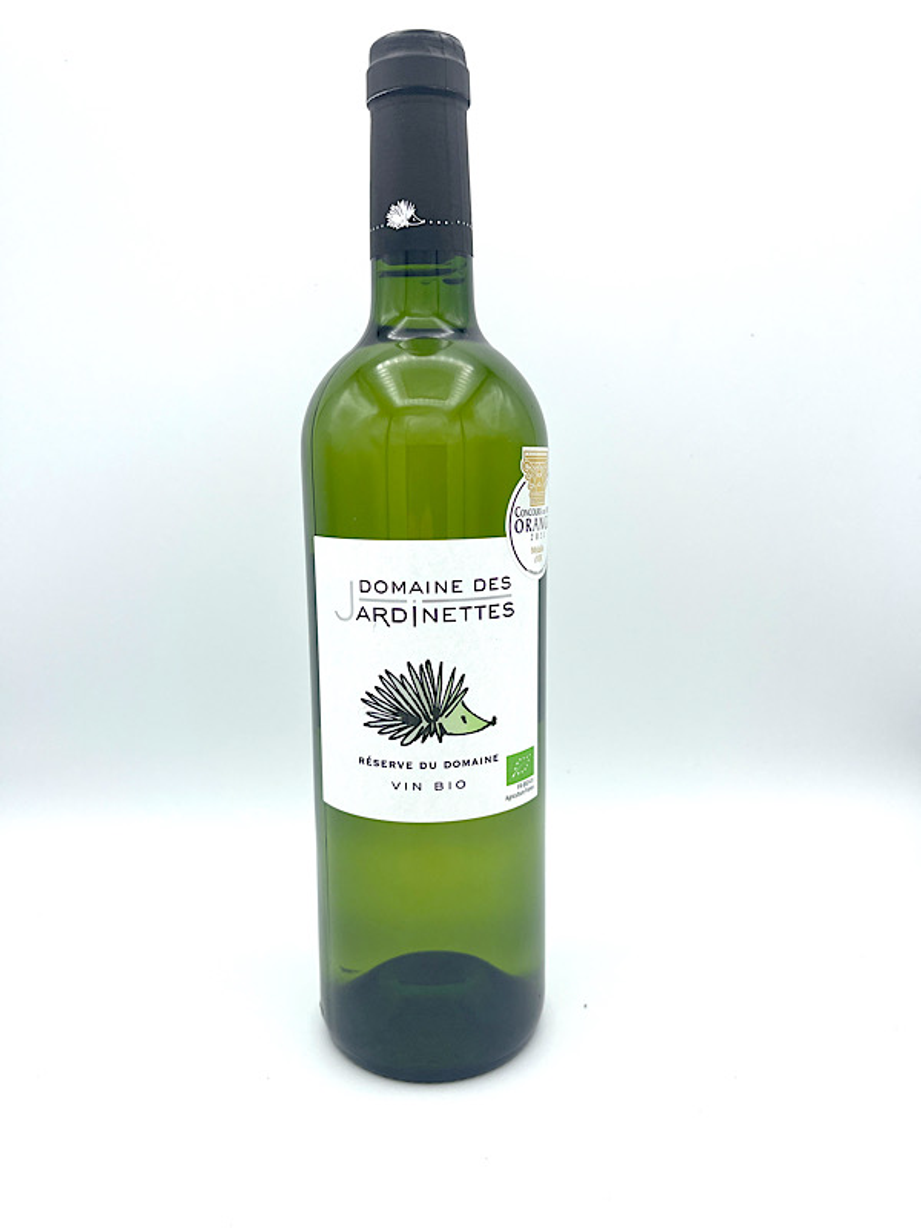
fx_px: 922
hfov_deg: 53.1
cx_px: 460
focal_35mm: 26
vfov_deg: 67.3
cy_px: 614
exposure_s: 1/3663
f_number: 1.6
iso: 50
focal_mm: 5.1
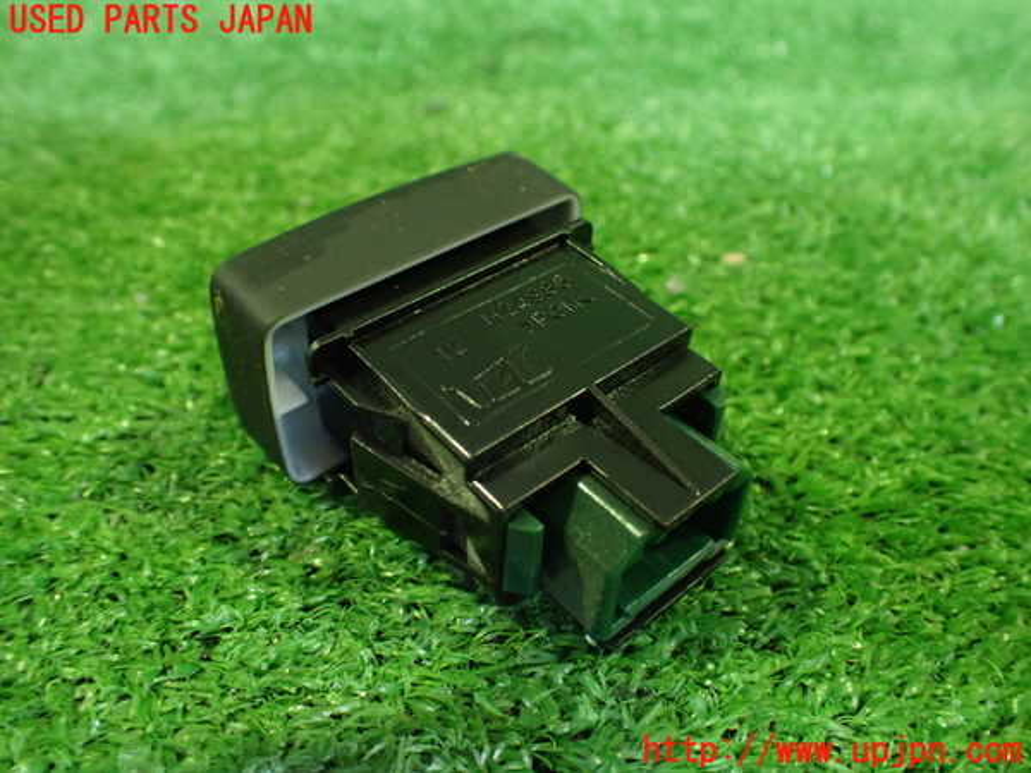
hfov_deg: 60.0
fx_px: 894
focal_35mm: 30
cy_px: 386
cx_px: 516
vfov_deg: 46.8
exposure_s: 1/30
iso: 1000
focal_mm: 5.4
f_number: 2.3
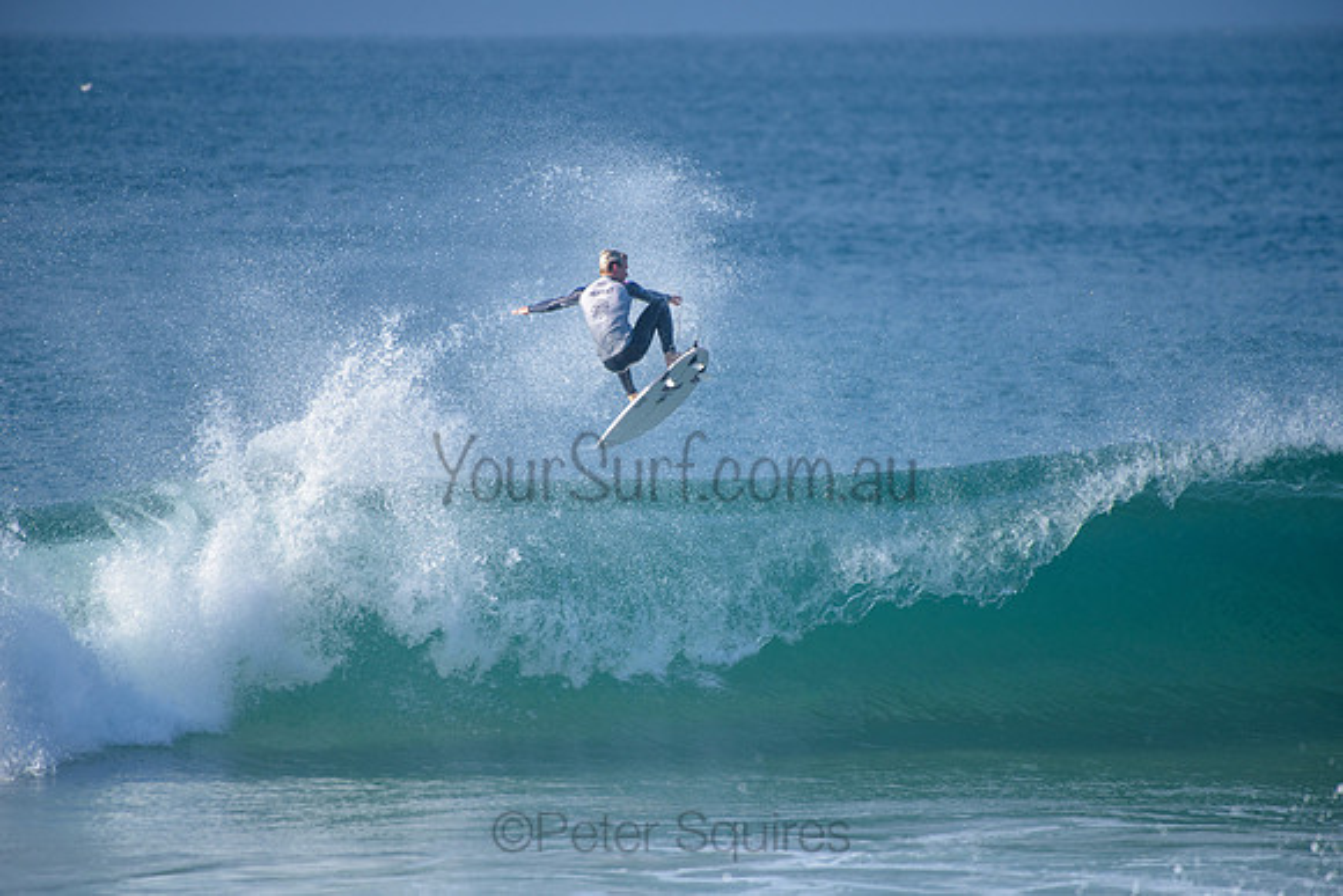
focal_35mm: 515
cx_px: 672
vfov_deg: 2.7
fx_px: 19208
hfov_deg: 4.0
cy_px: 448
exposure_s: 1/2000
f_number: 5.6
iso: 400
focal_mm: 500
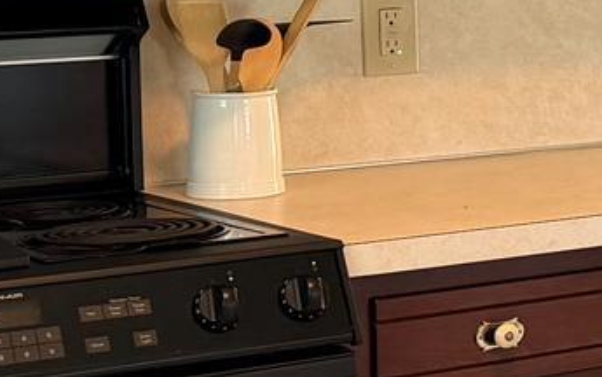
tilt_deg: -4.2
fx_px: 2479
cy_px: 10
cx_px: 1370
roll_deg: +0.2
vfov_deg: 8.7
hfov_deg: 11.7
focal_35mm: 151
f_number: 1.78
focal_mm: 6.76
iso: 125
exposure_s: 1/60
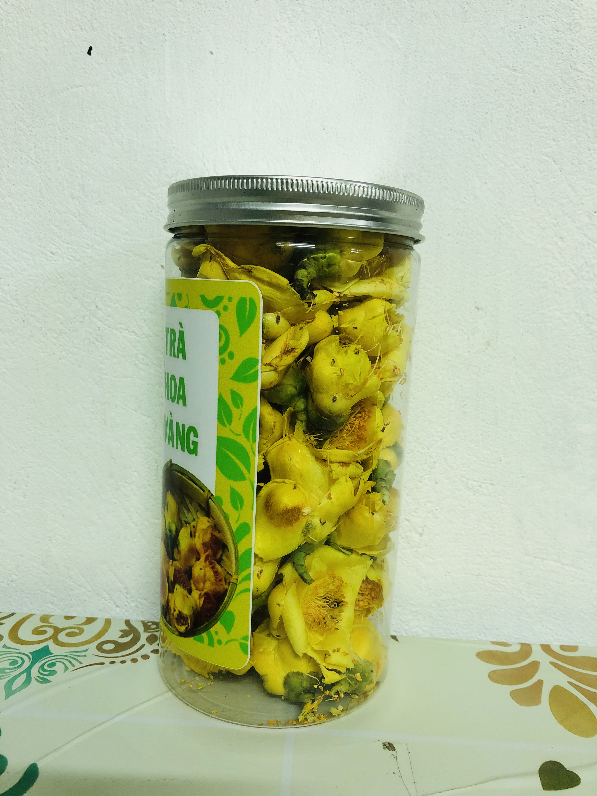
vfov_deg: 63.4
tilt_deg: -10.0
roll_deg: -0.8
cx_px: 298
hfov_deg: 49.7
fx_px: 644
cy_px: 398
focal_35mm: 28
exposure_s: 1/17
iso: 32
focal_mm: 3.99
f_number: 1.8
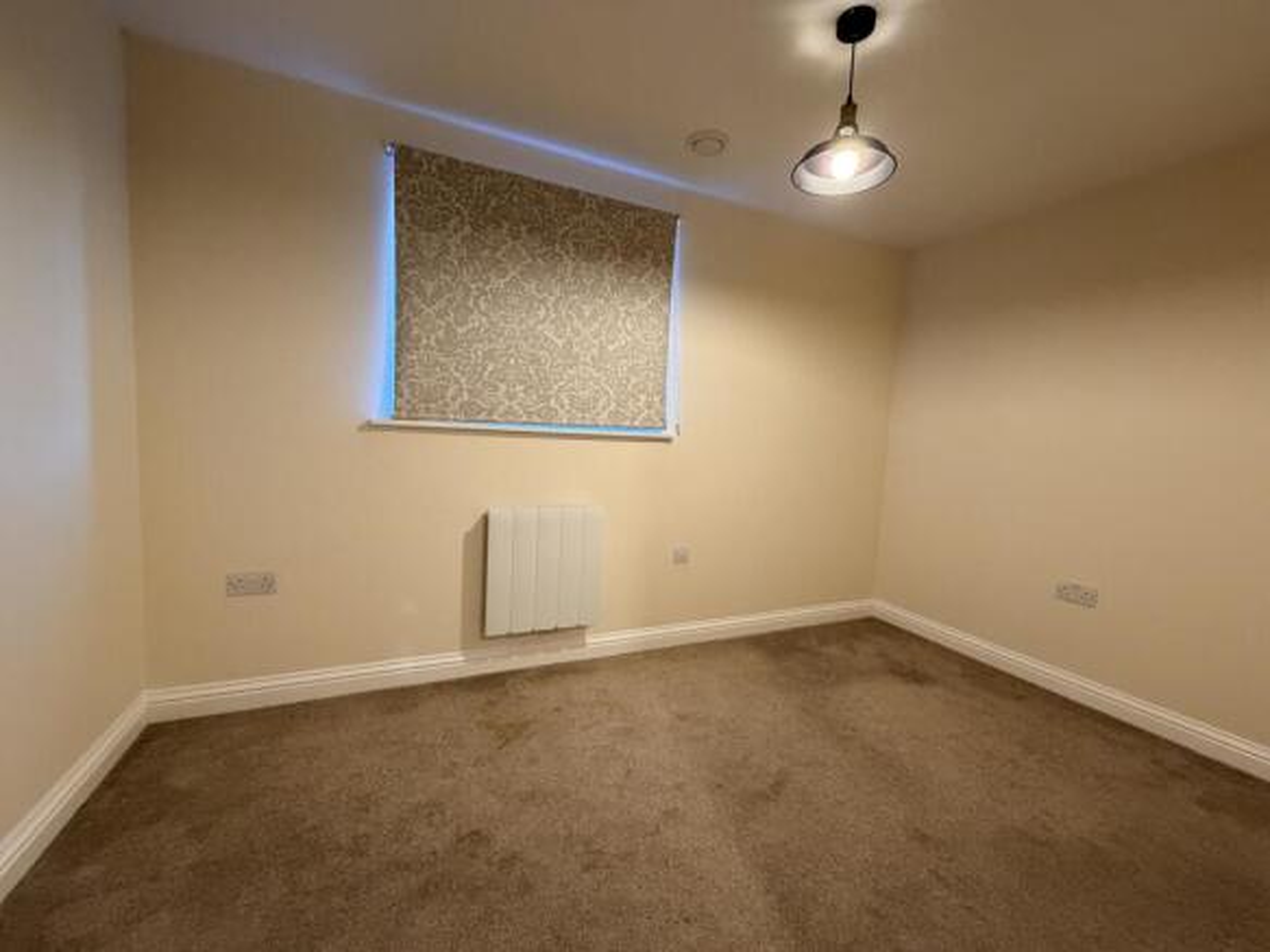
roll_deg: -2.2
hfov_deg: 102.1
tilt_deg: -5.5
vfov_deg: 85.7
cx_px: 635
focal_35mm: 14
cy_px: 476
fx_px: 514
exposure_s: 1/50
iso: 400
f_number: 2.2
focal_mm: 2.22
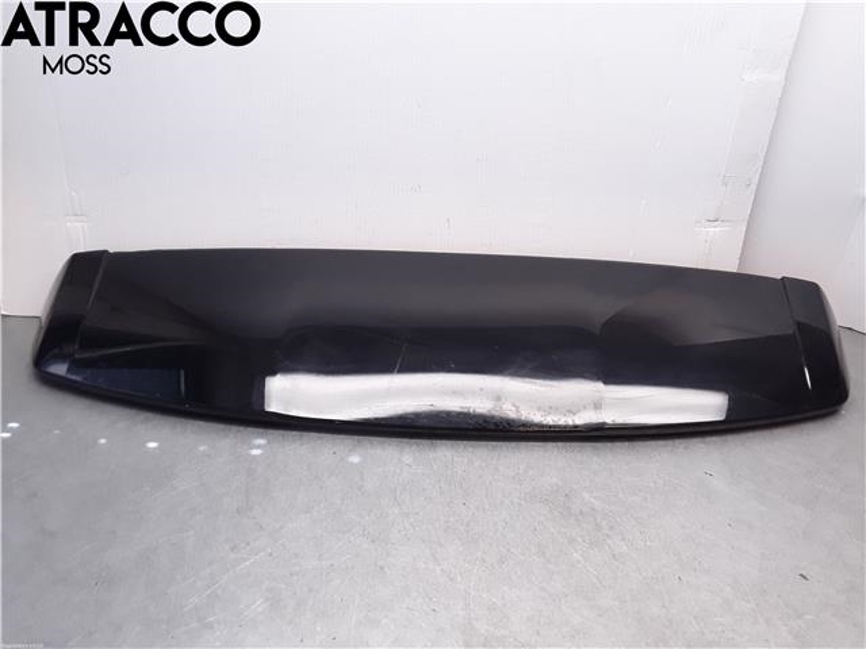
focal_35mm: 28
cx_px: 433
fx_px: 700
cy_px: 324
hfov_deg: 63.4
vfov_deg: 49.7
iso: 100
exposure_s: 1/140
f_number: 1.9
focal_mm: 2.91
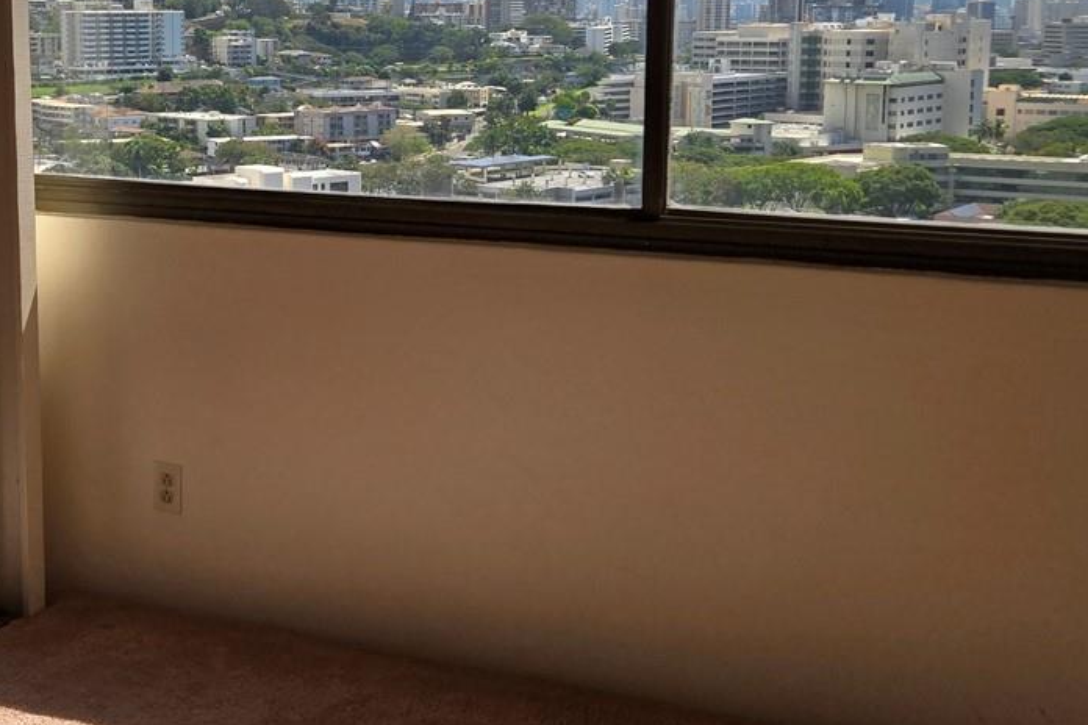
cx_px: 341
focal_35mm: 55
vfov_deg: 24.4
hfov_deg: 35.8
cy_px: 217
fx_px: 1662
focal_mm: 5.4
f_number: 1.8
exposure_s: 1/2463
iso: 80
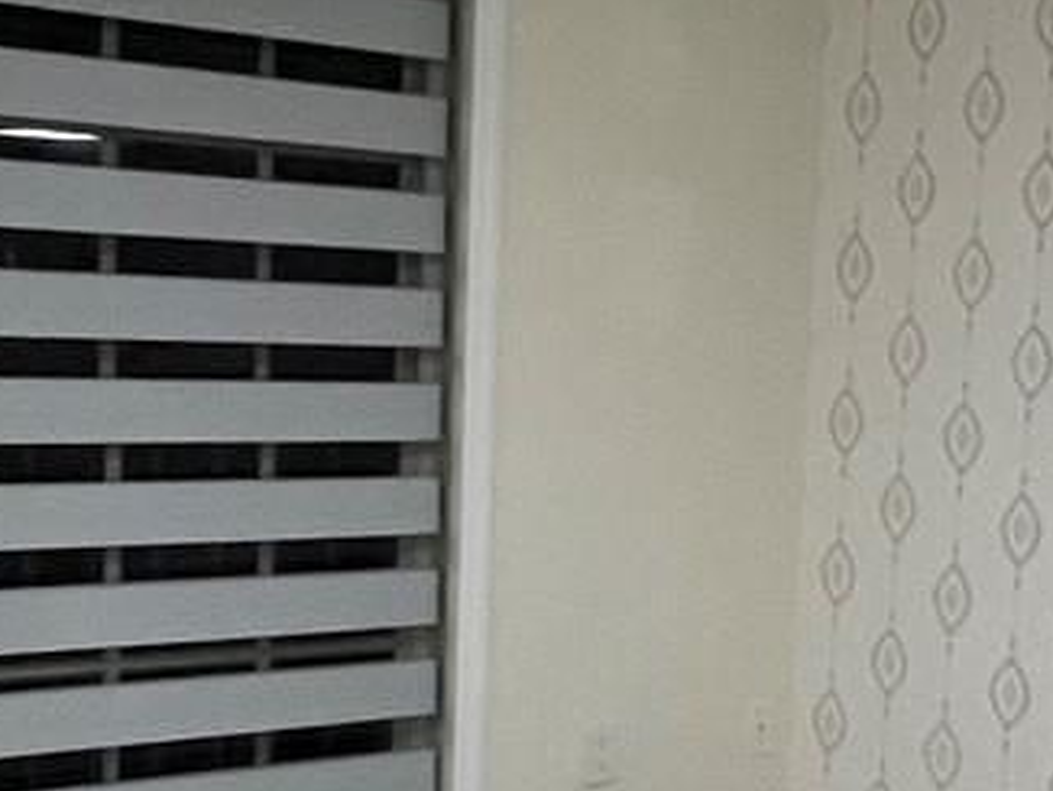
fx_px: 1948
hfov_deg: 29.2
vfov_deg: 22.8
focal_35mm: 64
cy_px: 564
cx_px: 910
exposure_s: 1/60
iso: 250
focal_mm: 1.57
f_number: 1.8
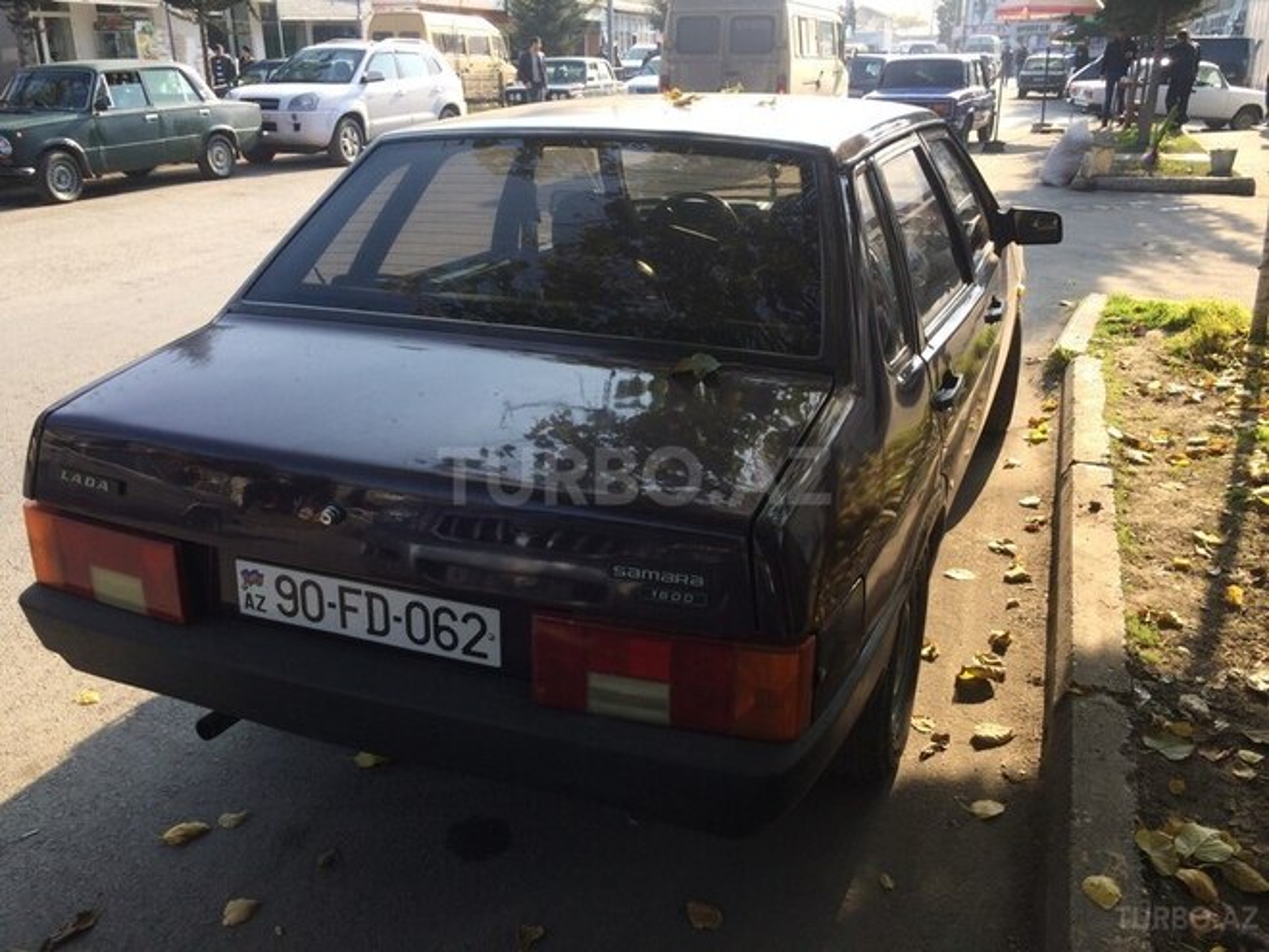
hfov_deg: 61.7
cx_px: 634
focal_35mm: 29
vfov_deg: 48.2
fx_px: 1063
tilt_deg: -18.8
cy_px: 476
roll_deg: +1.1
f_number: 2.2
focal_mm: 4.15
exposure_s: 1/526
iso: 32
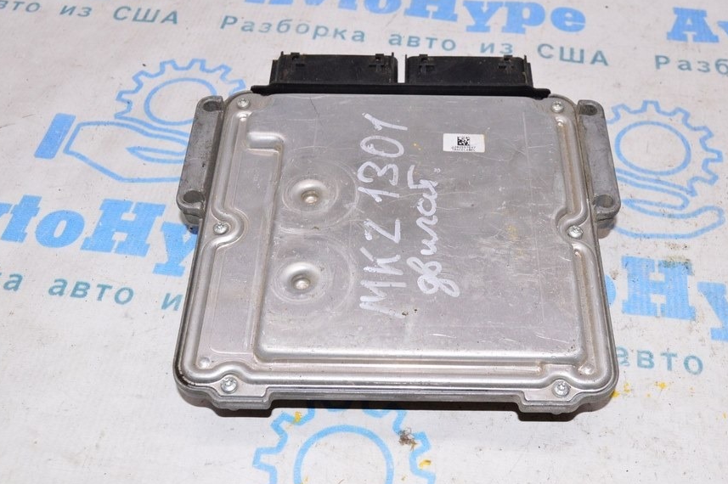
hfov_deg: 45.4
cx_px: 396
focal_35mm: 43
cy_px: 238
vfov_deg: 31.1
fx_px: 869
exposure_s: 1/160
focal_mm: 24
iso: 1600
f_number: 8
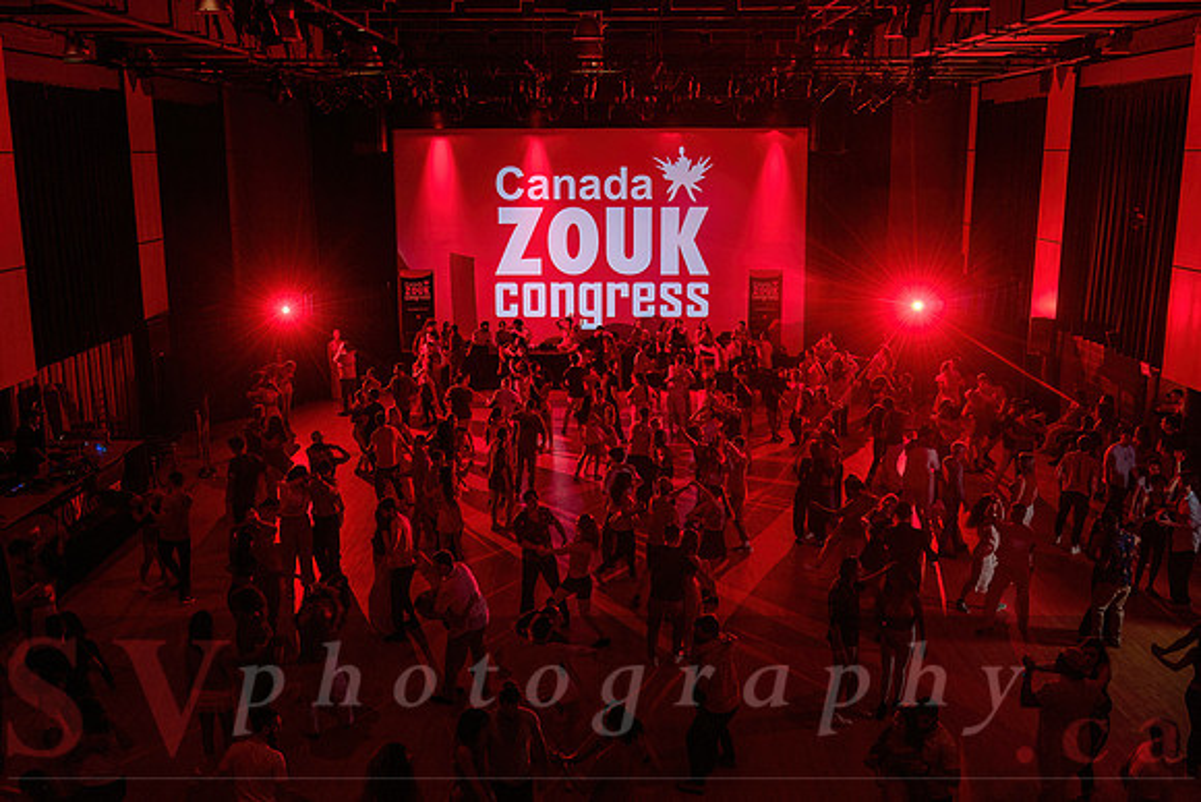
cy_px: 398
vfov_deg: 37.5
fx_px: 1181
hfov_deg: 53.9
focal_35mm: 35
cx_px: 596
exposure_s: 1/40
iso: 1000
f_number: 3.5
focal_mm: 34
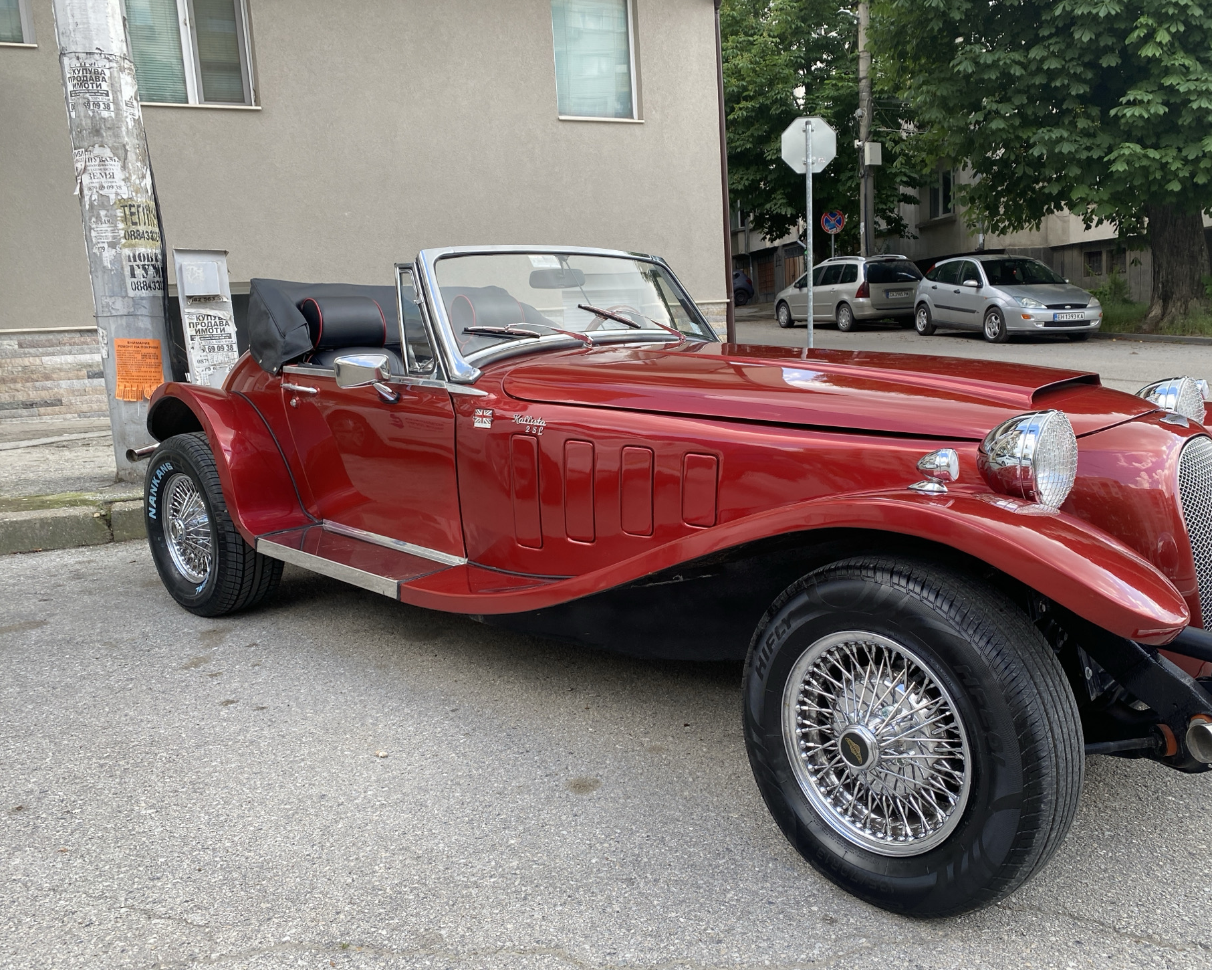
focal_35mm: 28
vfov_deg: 51.5
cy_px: 494
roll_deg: +3.2
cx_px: 656
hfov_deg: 62.1
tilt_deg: -6.6
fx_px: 1004
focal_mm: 4.25
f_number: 1.8
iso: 32
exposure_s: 1/264
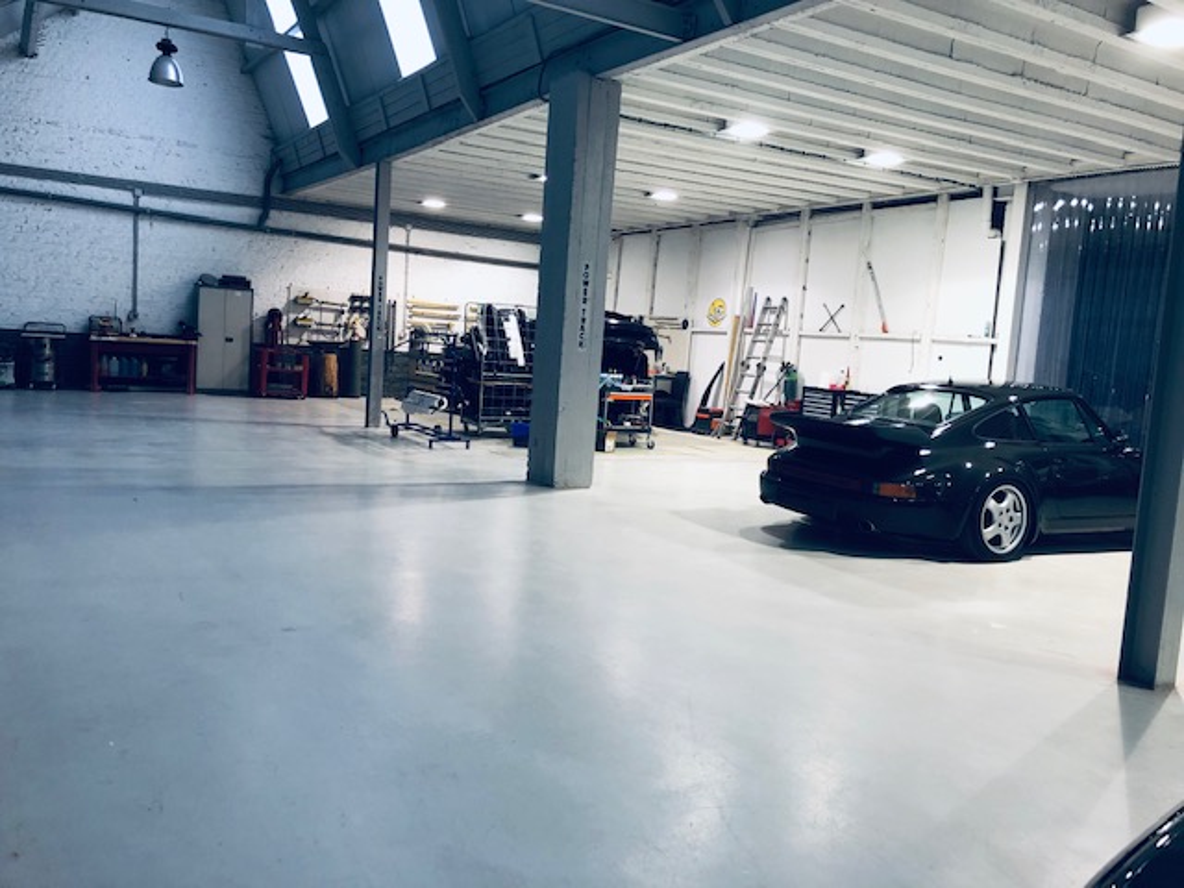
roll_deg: -3.8
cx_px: 592
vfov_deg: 49.7
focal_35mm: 28
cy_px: 444
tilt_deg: -4.8
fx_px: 958
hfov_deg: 63.4
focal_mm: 3.99
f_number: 1.8
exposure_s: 1/20
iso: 40
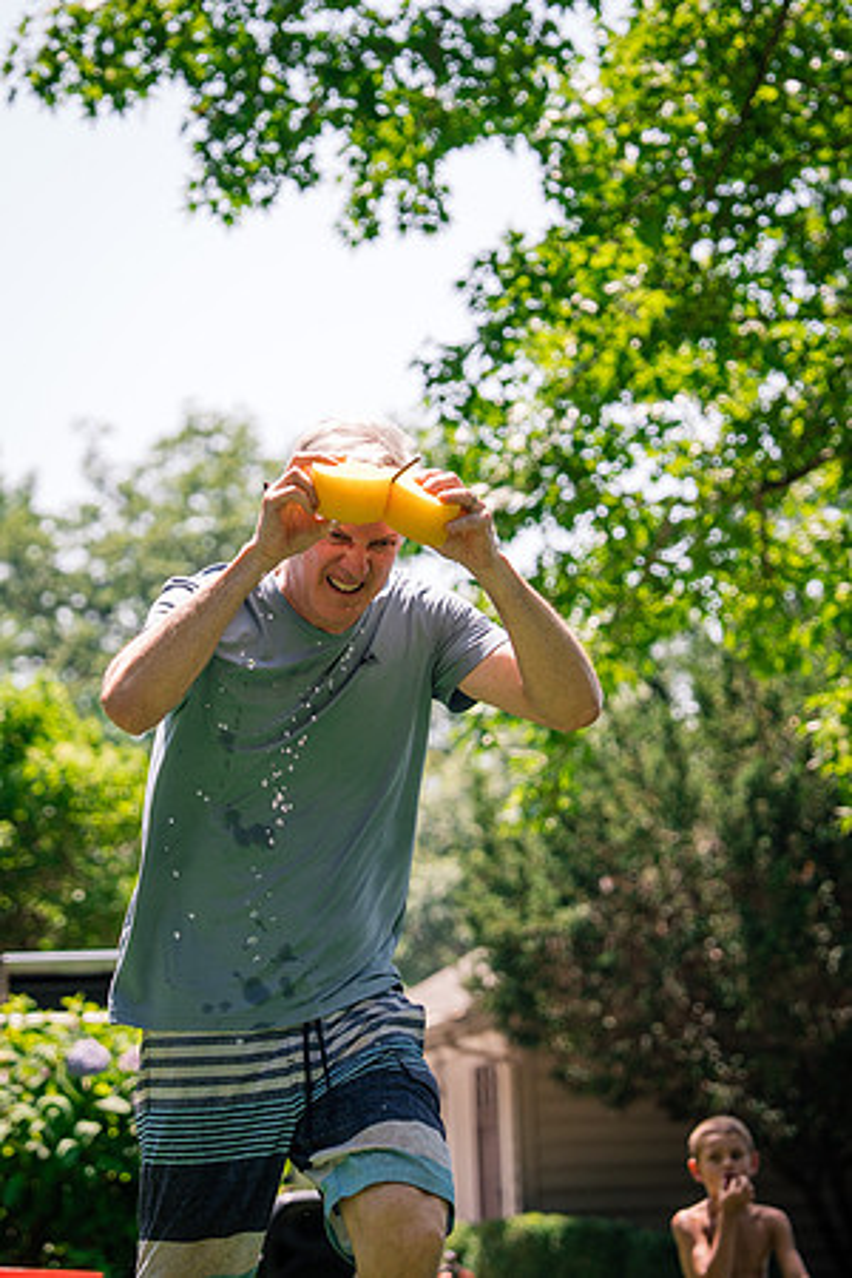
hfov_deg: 10.7
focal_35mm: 128
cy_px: 500
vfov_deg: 16.0
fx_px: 4537
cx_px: 334
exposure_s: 1/2000
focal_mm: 70
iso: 250
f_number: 2.8
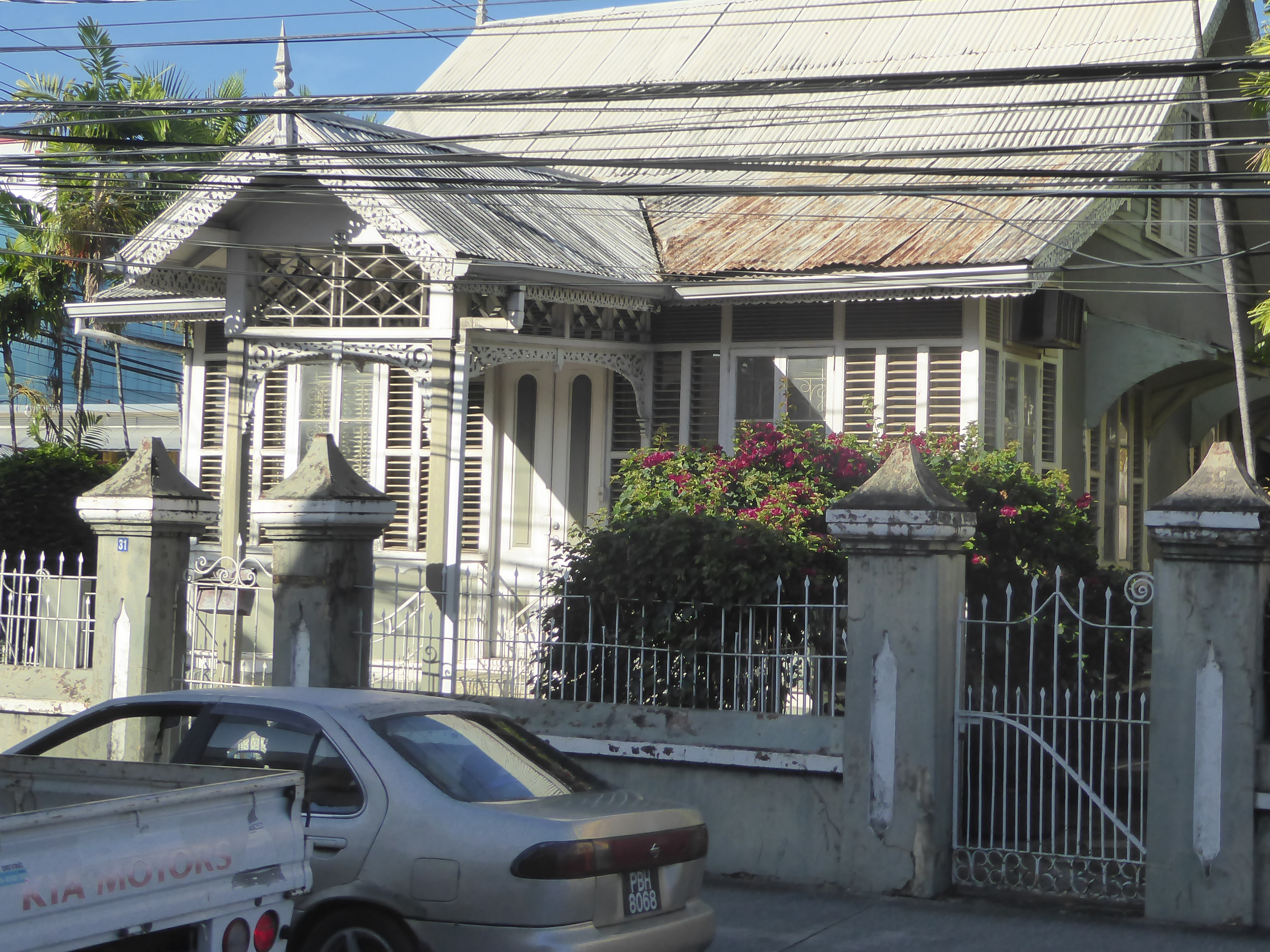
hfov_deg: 31.6
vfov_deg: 24.0
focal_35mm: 61
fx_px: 2238
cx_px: 727
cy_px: 426
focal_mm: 8.4
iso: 160
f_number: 4
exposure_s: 1/640
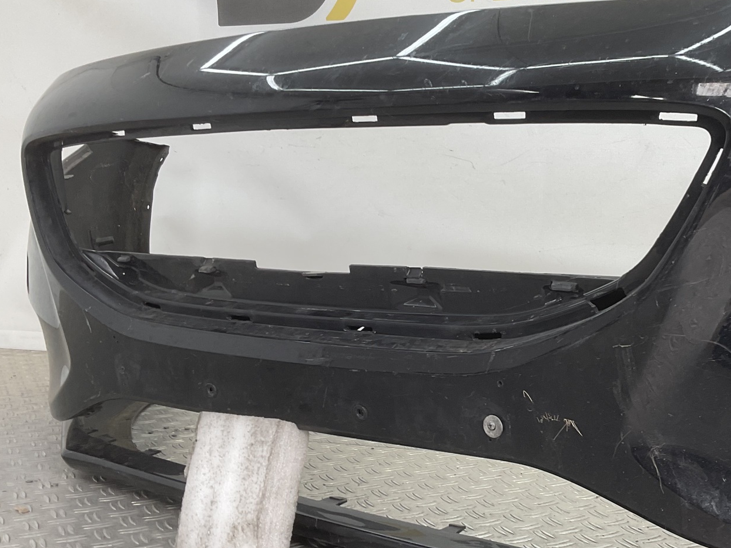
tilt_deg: -9.5
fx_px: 993
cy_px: 324
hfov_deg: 39.8
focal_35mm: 47
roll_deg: -1.5
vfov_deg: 30.8
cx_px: 501
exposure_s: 1/100
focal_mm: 3
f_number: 1.8
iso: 20
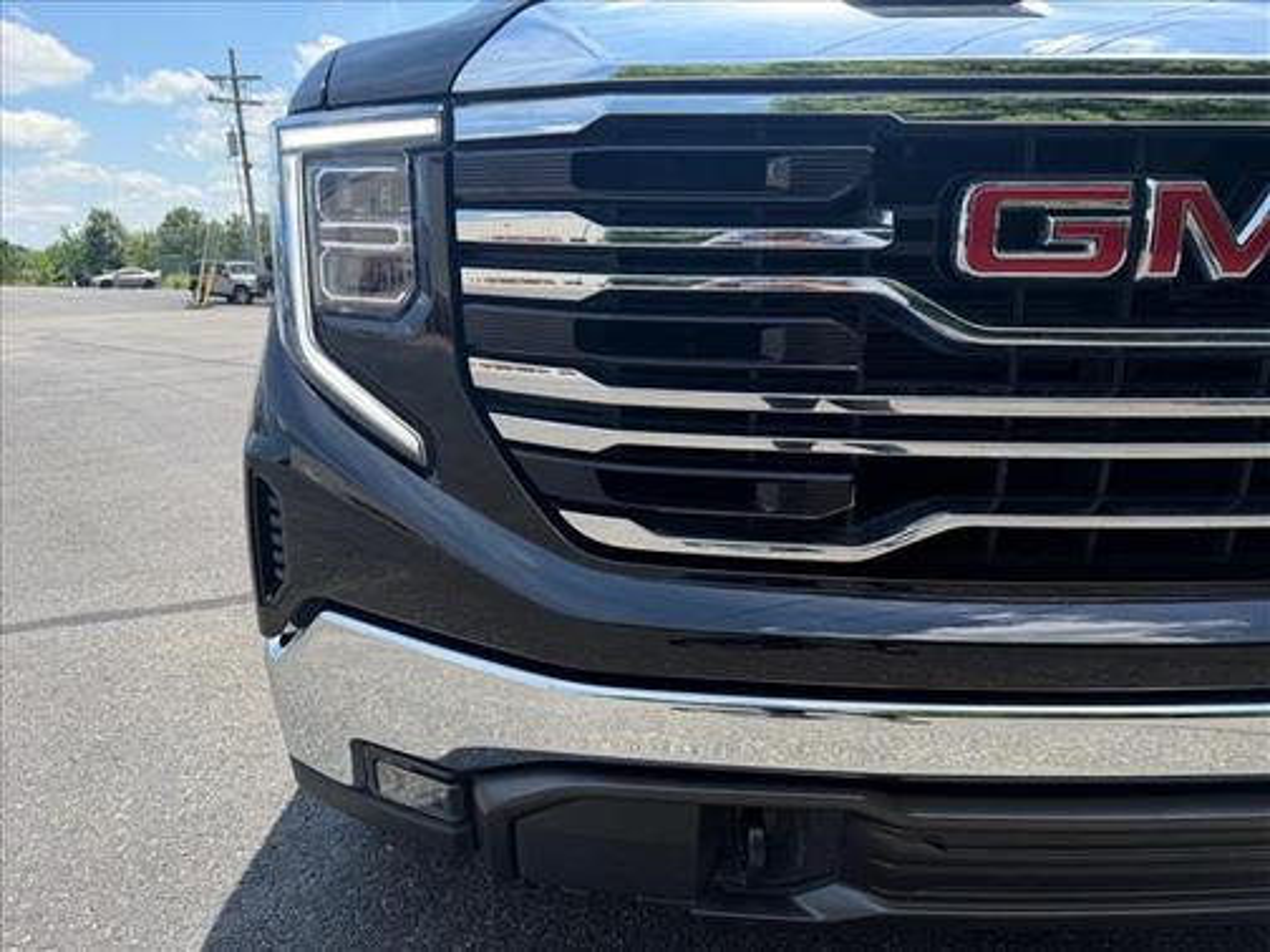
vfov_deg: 56.8
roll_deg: +1.6
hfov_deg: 71.6
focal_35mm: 24
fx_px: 881
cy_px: 476
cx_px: 635
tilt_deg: -13.9
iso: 80
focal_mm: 6.76
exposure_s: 1/1522
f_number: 1.78
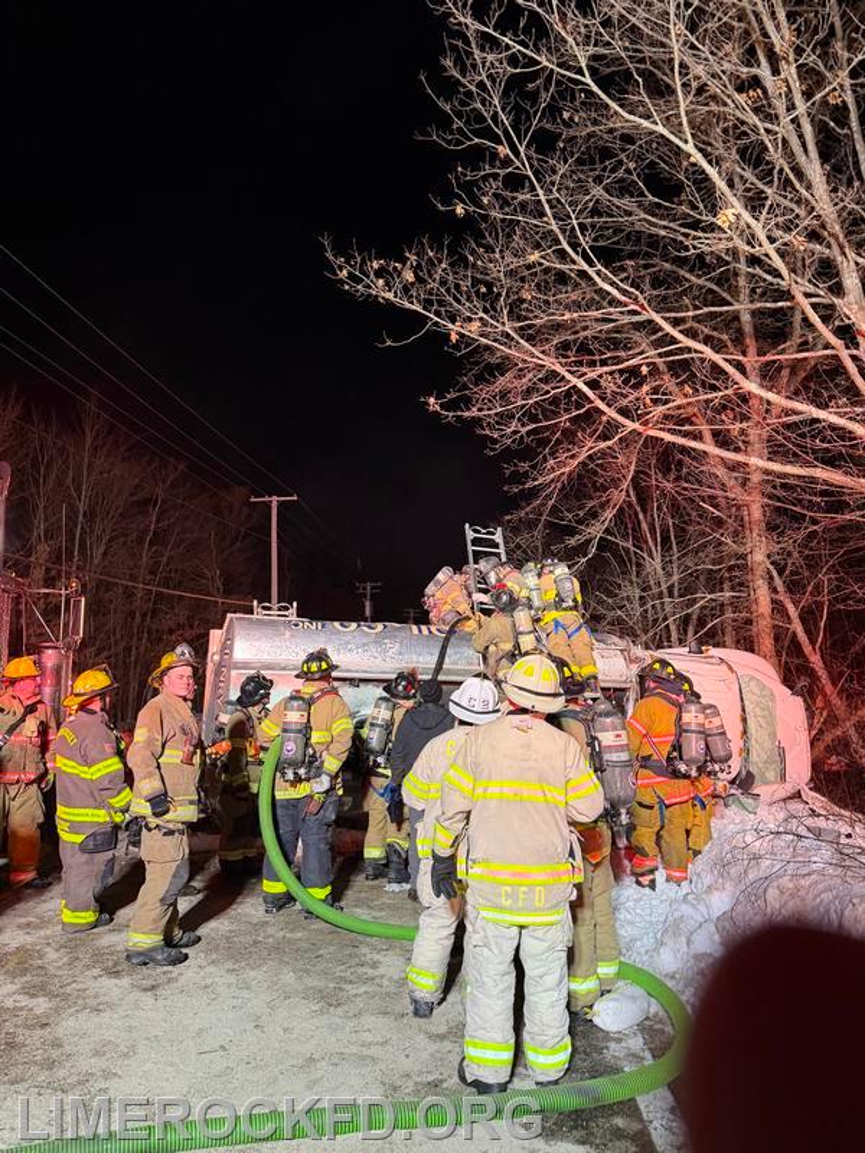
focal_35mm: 24
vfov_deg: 71.6
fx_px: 800
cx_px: 432
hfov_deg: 56.8
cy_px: 576
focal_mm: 6.76
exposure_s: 1/60
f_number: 1.78
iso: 250
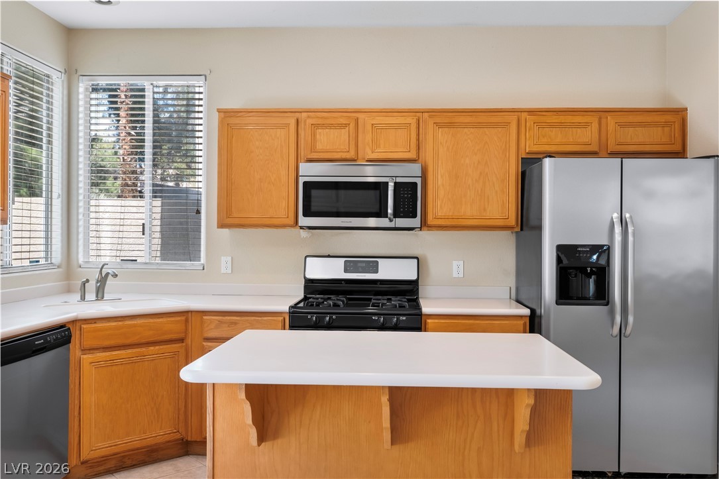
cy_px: 240
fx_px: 619
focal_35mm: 31
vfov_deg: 42.3
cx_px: 360
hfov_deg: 60.3
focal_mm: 21
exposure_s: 1/160
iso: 400
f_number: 8
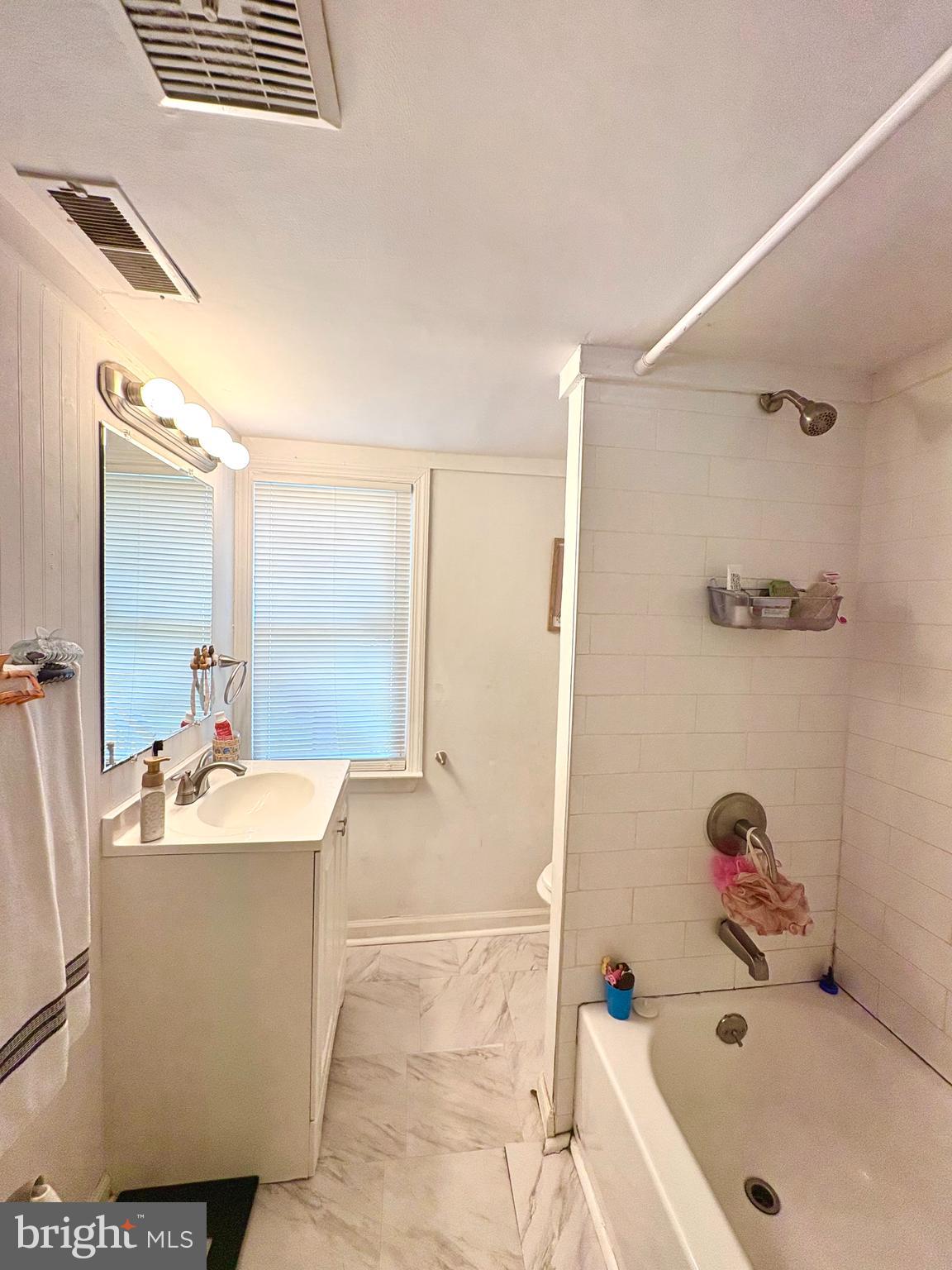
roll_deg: -1.9
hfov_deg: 85.7
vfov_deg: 102.1
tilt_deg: -1.8
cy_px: 635
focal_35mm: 14
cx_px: 476
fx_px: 513
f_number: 2.2
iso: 100
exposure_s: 1/120
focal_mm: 2.22
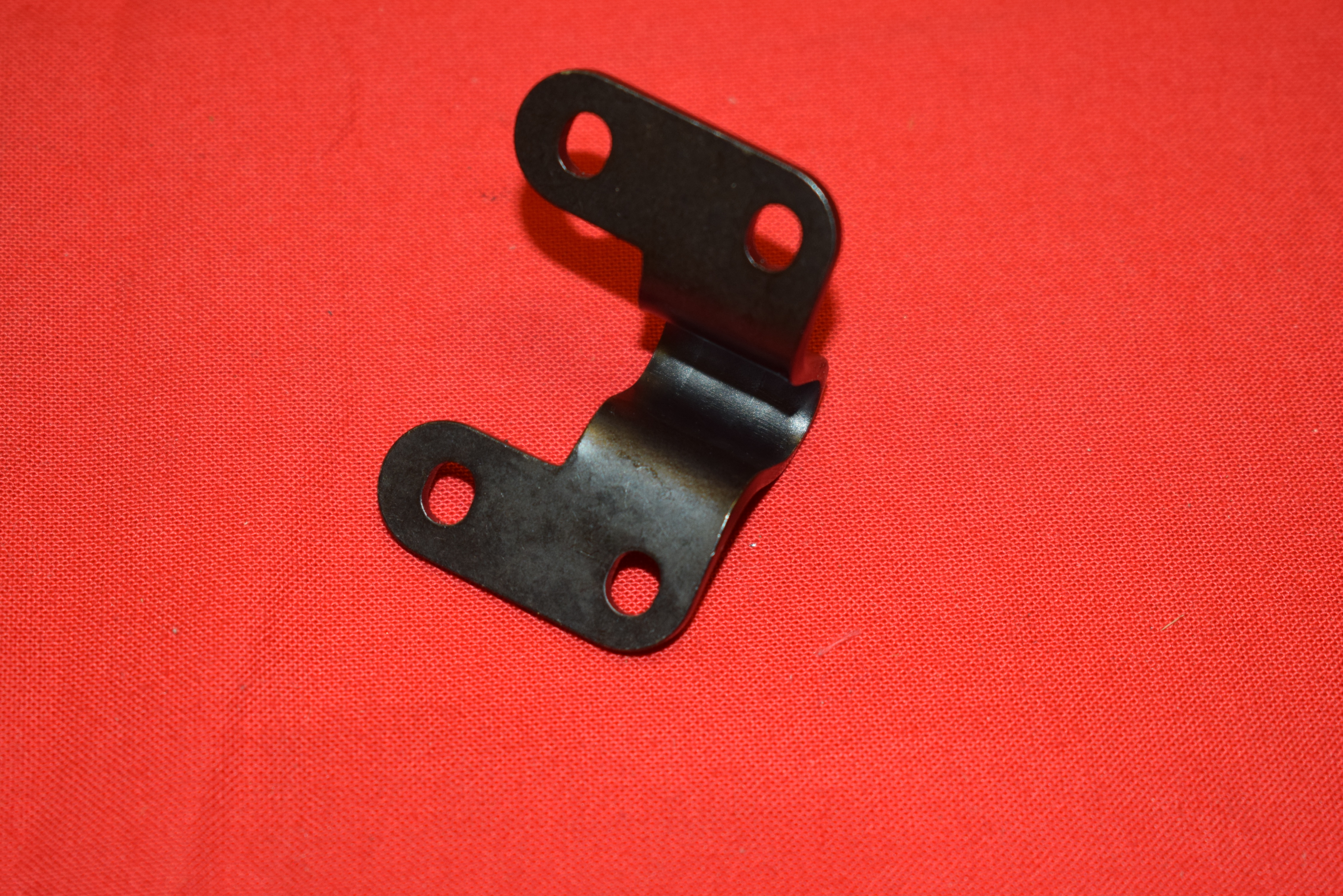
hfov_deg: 24.6
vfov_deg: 16.6
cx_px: 672
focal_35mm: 82
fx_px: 3078
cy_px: 448
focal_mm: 55
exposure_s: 1/80
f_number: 5.6
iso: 500
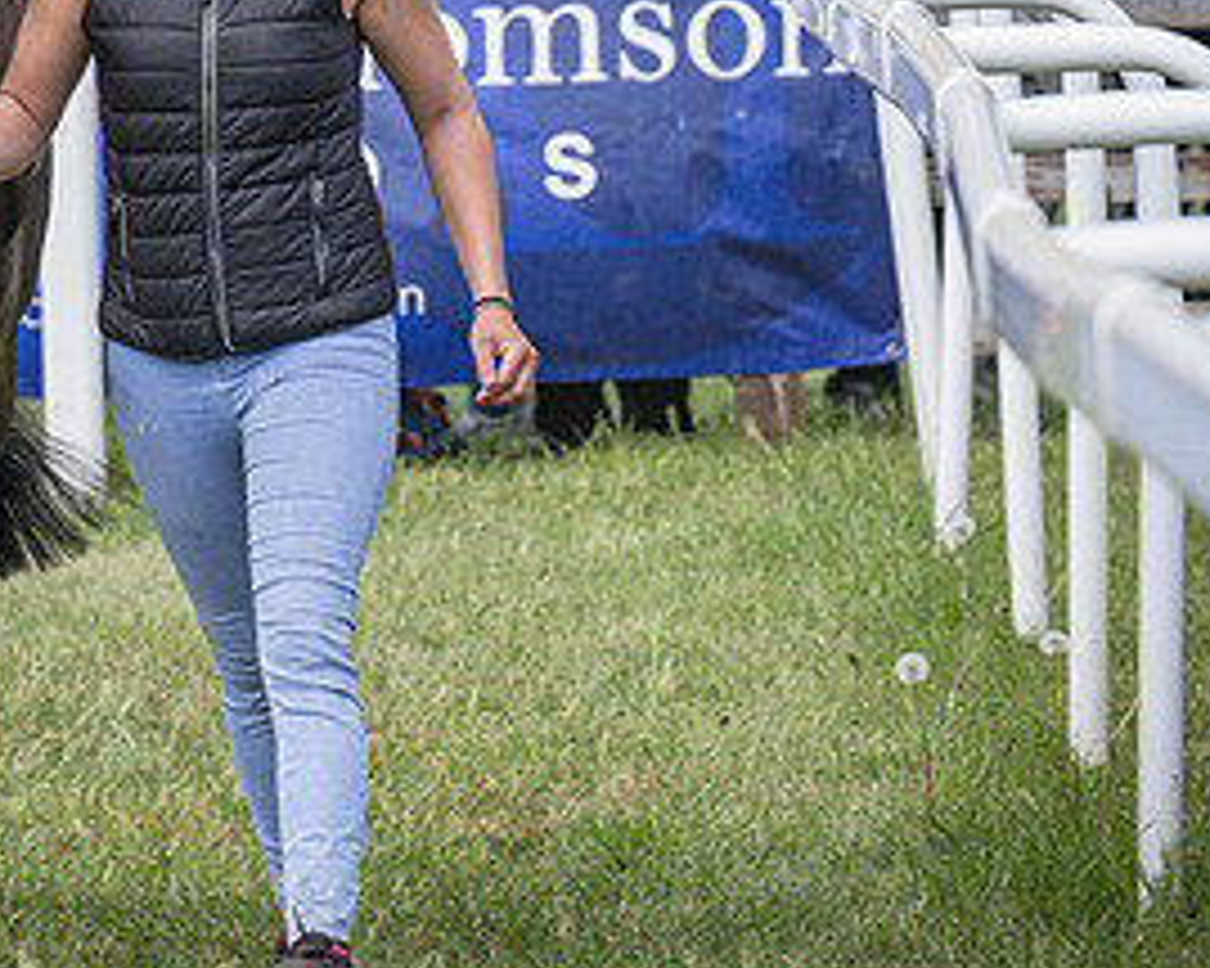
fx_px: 21049
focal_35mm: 588
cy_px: 181
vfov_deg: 2.6
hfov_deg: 3.3
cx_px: -183
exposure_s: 1/1600
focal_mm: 145
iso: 400
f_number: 5
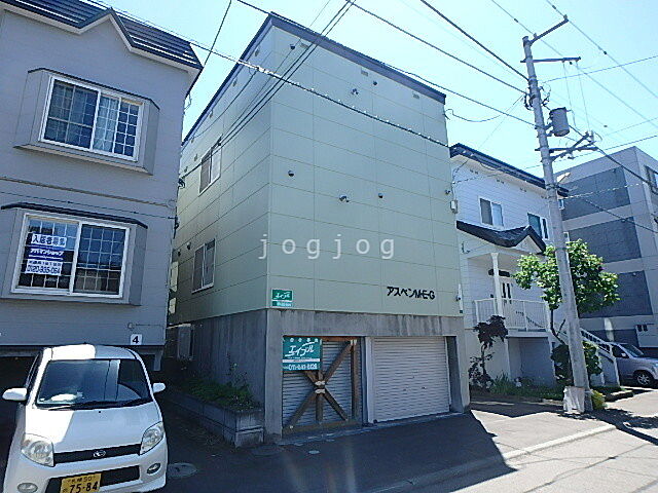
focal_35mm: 21
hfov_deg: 79.0
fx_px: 399
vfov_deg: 63.4
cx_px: 329
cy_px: 246
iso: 125
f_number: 3.5
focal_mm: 3.7
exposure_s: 1/500
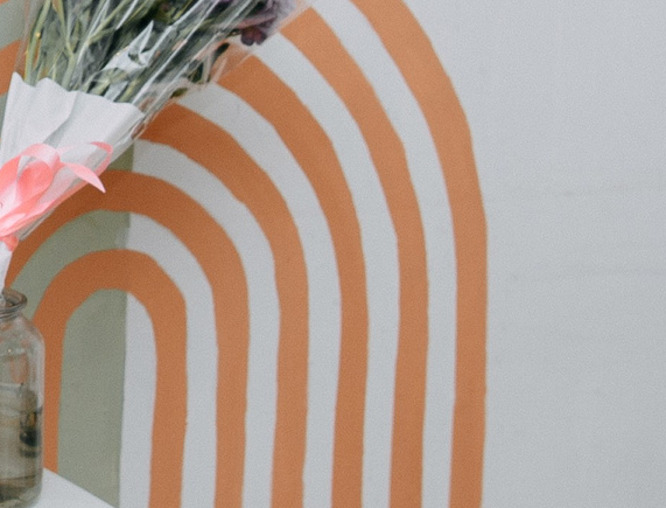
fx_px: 3328
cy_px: -148
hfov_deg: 10.7
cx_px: -536
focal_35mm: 172
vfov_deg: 8.6
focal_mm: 29
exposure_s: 1/200
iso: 160
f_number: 3.5
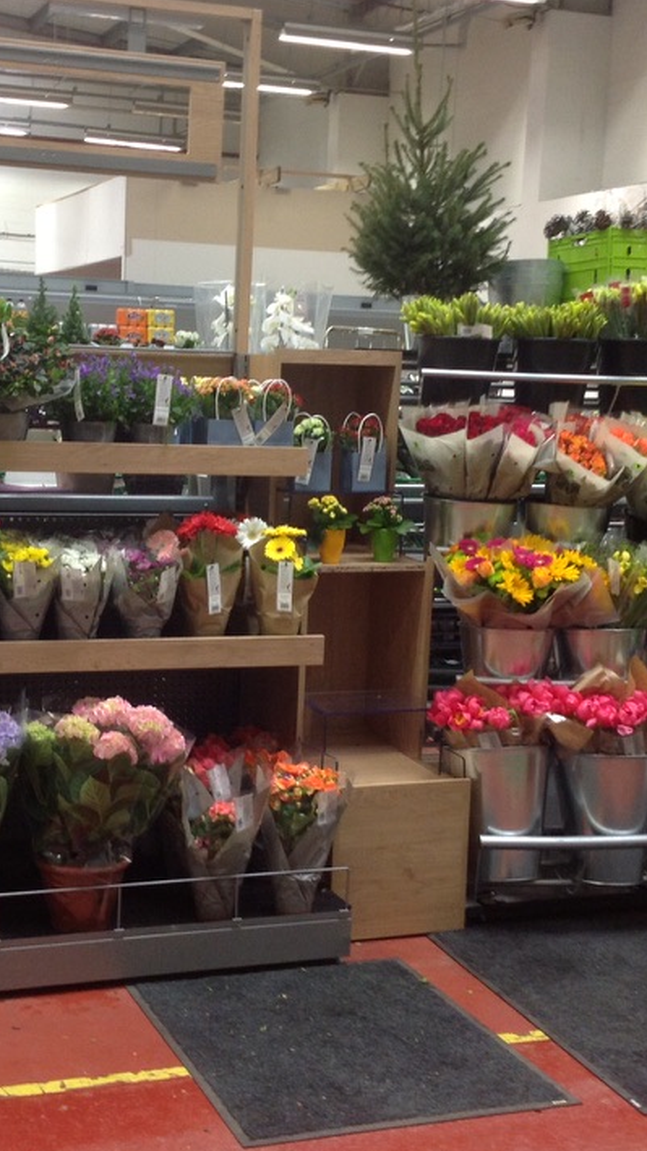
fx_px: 1679
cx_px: 221
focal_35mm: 55
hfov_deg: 21.7
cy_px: 564
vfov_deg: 37.9
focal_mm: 4.28
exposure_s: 1/15
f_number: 2.4
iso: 80
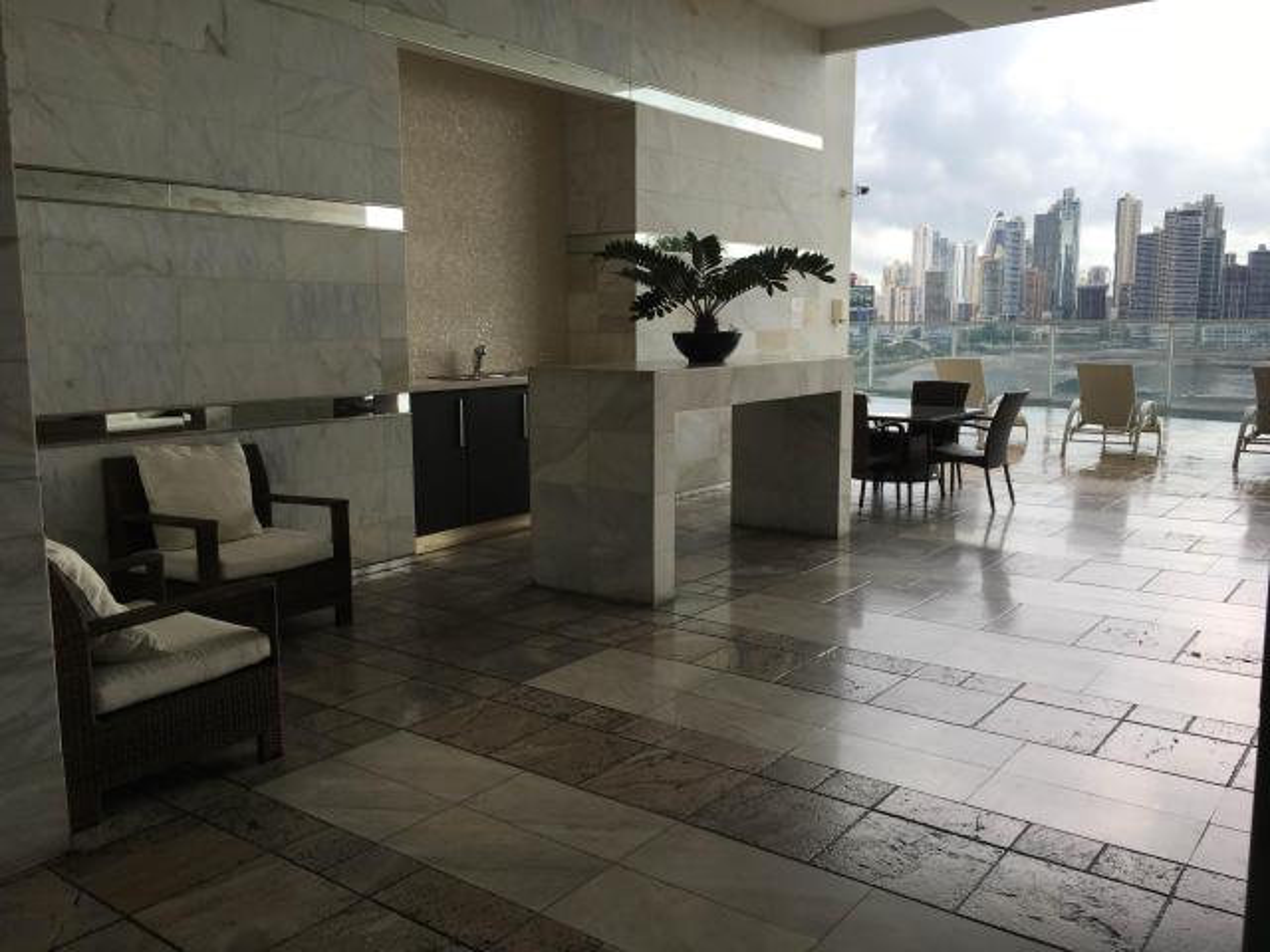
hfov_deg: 61.7
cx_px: 635
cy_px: 476
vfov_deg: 48.2
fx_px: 1064
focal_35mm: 29
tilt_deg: -8.1
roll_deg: +1.5
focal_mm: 4.15
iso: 25
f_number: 2.2
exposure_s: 1/718
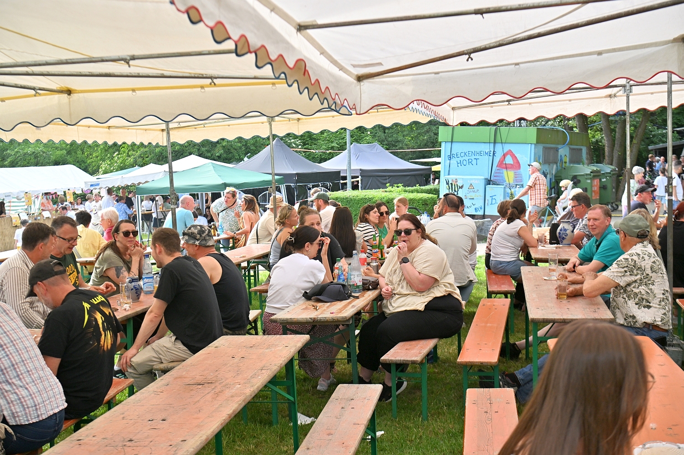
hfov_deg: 42.8
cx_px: 342
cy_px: 228
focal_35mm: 46
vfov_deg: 29.2
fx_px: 873
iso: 400
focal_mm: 46
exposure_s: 1/400
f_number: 6.3
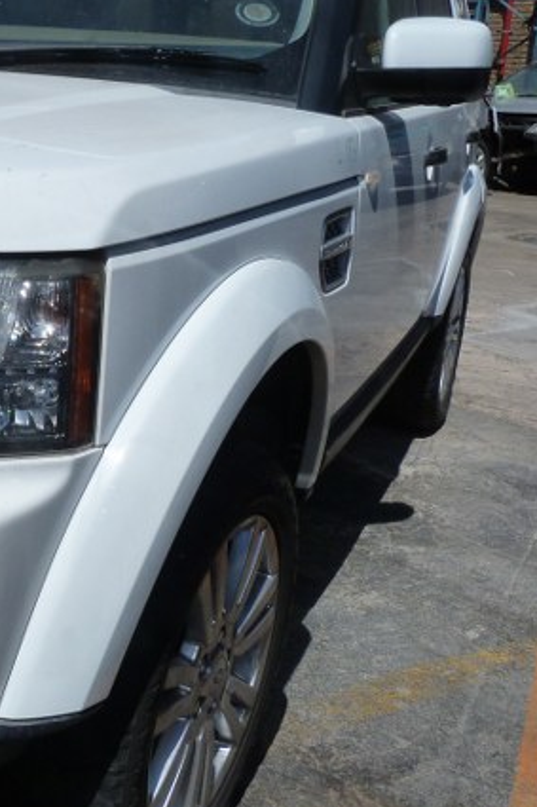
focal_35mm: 49
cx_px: -38
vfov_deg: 40.3
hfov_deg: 25.7
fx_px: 1097
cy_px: 342
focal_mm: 4.5
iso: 125
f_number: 5.6
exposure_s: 1/800
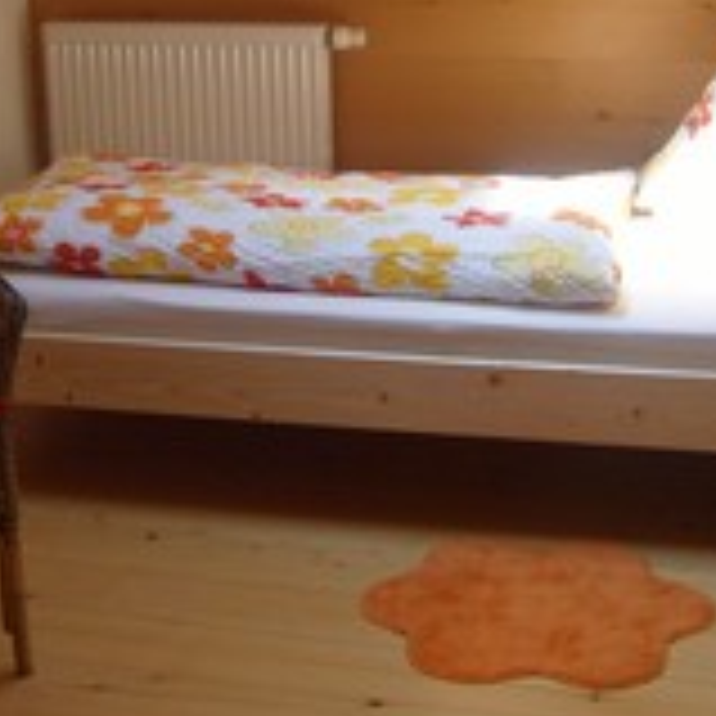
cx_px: 207
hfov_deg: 22.1
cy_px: 261
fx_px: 1825
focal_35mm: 78
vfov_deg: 22.1
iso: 80
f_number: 2.8
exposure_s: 1/125
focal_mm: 7.4
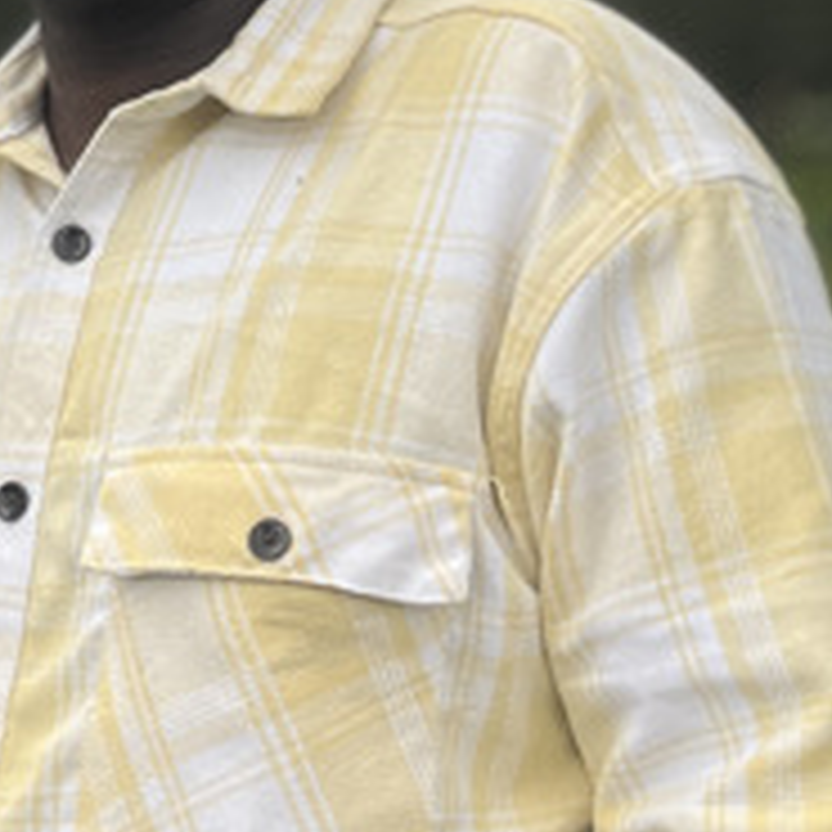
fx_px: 3453
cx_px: 225
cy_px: -27
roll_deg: +2.6
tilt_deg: +1.3
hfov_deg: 13.7
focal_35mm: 127
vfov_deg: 13.5
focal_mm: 5.1
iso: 32
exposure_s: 1/129
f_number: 1.6
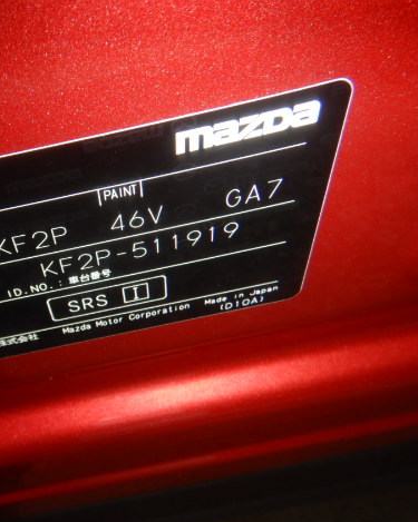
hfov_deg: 43.2
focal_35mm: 32
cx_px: 70
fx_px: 495
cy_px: 266
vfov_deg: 55.7
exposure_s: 1/30
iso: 200
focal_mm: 4.3
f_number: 2.8
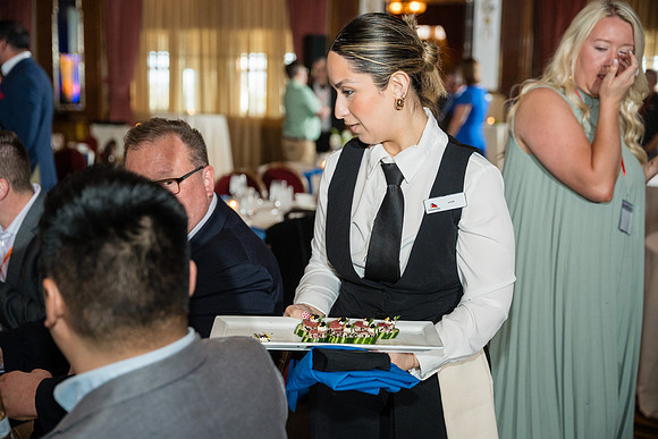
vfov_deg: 28.1
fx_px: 877
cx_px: 329
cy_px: 220
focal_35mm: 48
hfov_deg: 41.1
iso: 2500
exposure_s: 1/250
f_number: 2.8
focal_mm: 48
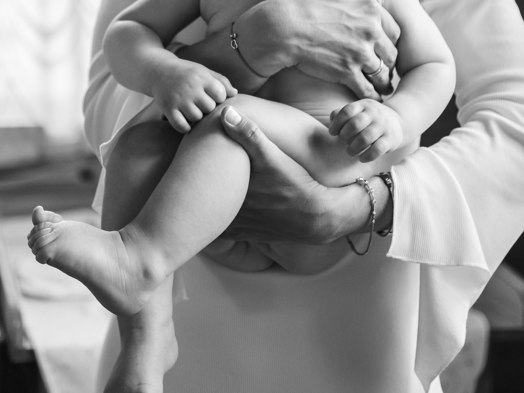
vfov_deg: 14.9
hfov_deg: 20.2
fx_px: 1468
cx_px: 253
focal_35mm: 97
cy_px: -25
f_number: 1.4
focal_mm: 33
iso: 640
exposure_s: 1/500
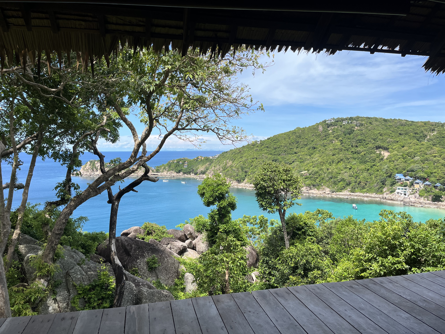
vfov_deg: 53.1
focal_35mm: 26
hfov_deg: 67.3
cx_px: 222
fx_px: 334
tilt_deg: -2.9
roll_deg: +0.9
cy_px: 167
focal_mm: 5.1
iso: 50
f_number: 1.6
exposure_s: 1/2571
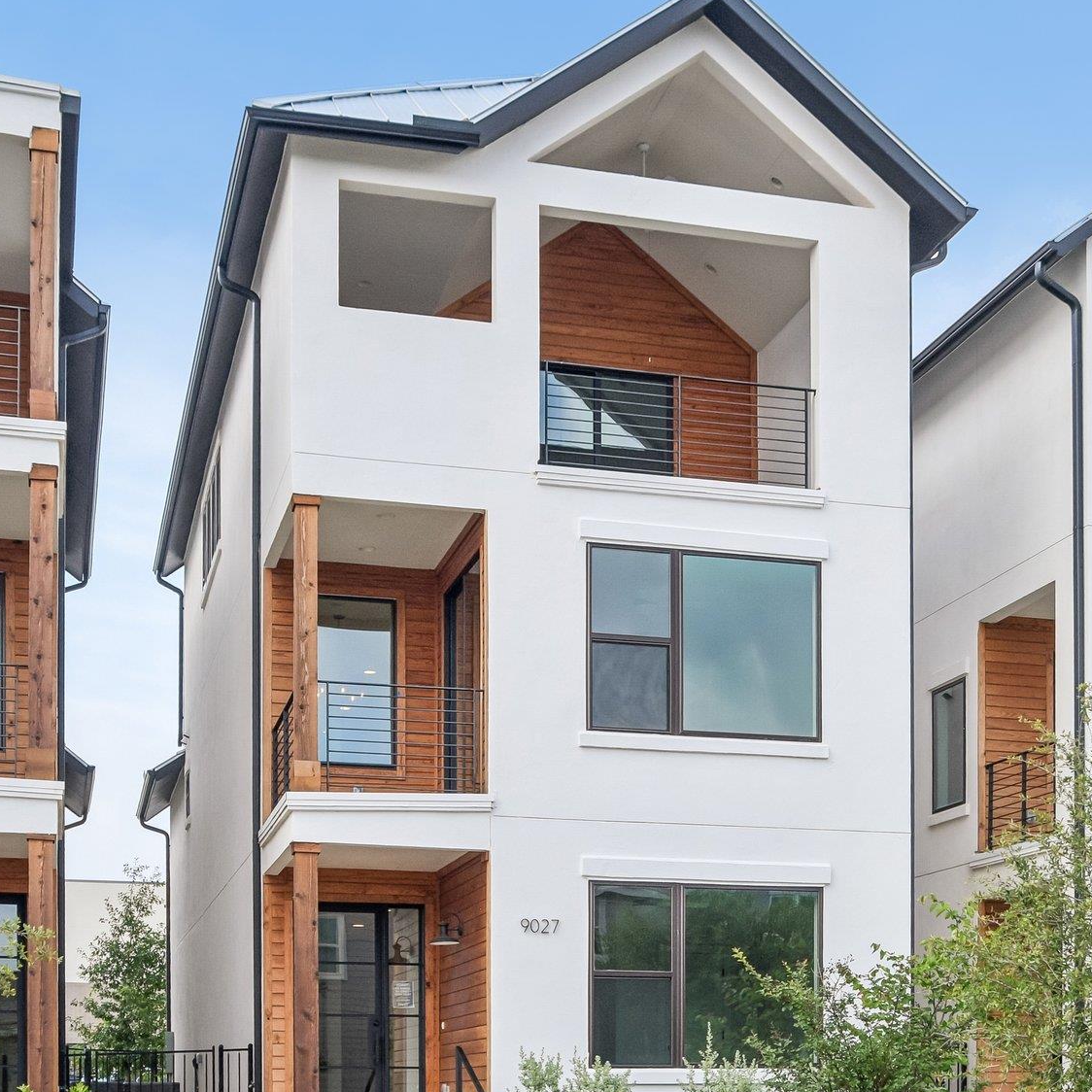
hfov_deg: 35.3
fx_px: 1713
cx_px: 581
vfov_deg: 35.3
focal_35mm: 48
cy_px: 629
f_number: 8
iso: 400
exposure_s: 1/400
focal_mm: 21
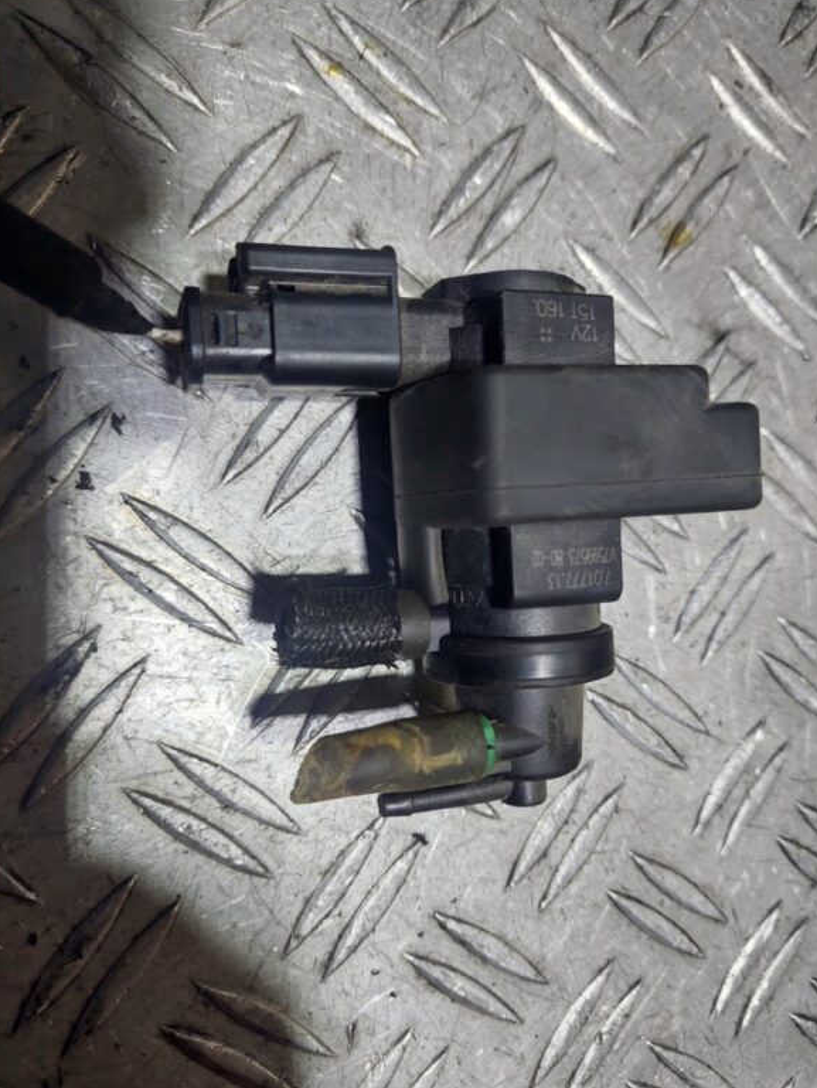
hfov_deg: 53.1
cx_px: 421
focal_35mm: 26
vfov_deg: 67.3
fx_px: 818
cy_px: 546
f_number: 1.8
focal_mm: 5.23
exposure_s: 1/50
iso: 80
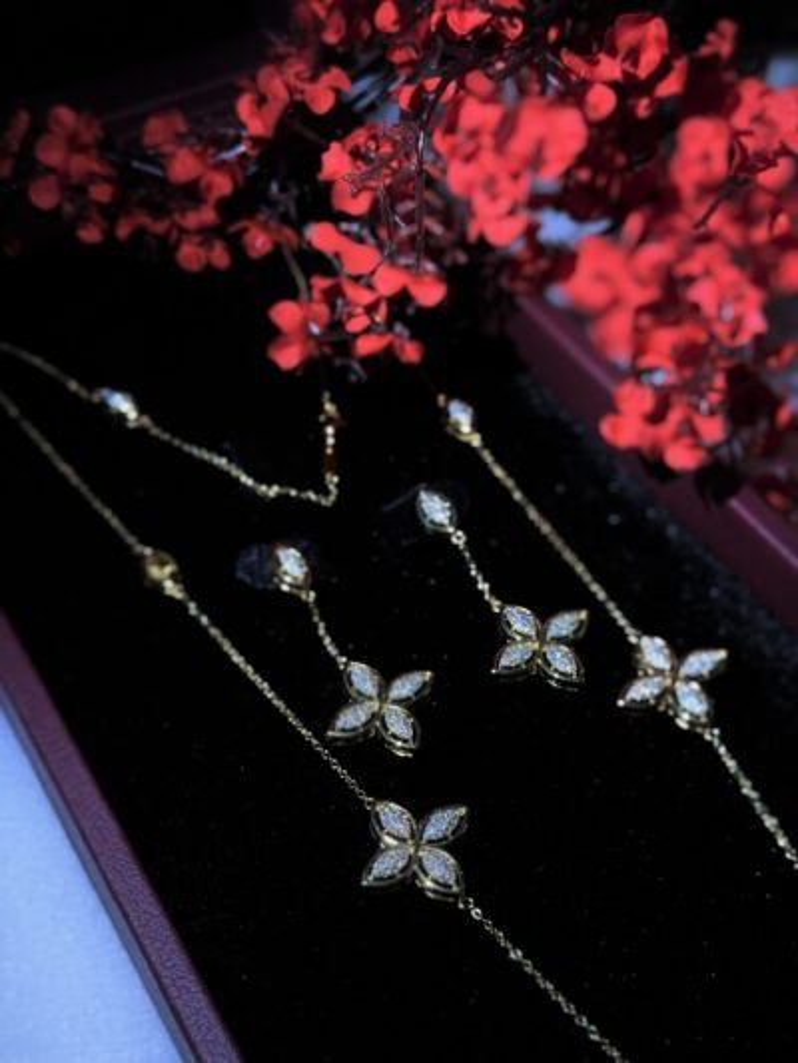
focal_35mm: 48
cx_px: 399
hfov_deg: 30.3
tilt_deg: -47.2
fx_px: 1475
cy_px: 532
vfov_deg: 39.6
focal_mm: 6.76
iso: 250
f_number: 1.78
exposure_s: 1/40
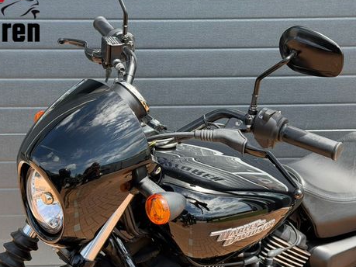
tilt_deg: -12.0
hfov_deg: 29.0
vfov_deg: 21.8
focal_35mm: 67
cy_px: 176
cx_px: 188
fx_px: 689
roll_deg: +0.6
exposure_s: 1/1307
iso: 100
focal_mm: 6.76
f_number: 1.78
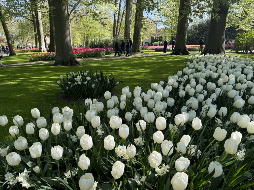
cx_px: 127
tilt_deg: -15.5
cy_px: 95
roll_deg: +1.7
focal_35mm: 24
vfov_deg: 56.8
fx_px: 176
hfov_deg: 71.6
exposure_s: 1/633
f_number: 1.78
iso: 80
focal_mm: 6.76
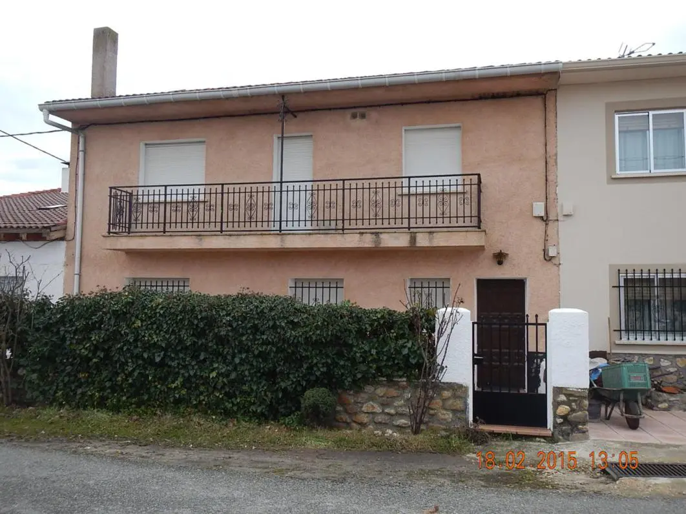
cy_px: 257
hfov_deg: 60.0
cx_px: 343
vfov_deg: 46.8
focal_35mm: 30
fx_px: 594
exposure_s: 1/500
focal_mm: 5.5
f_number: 3.9
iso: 125
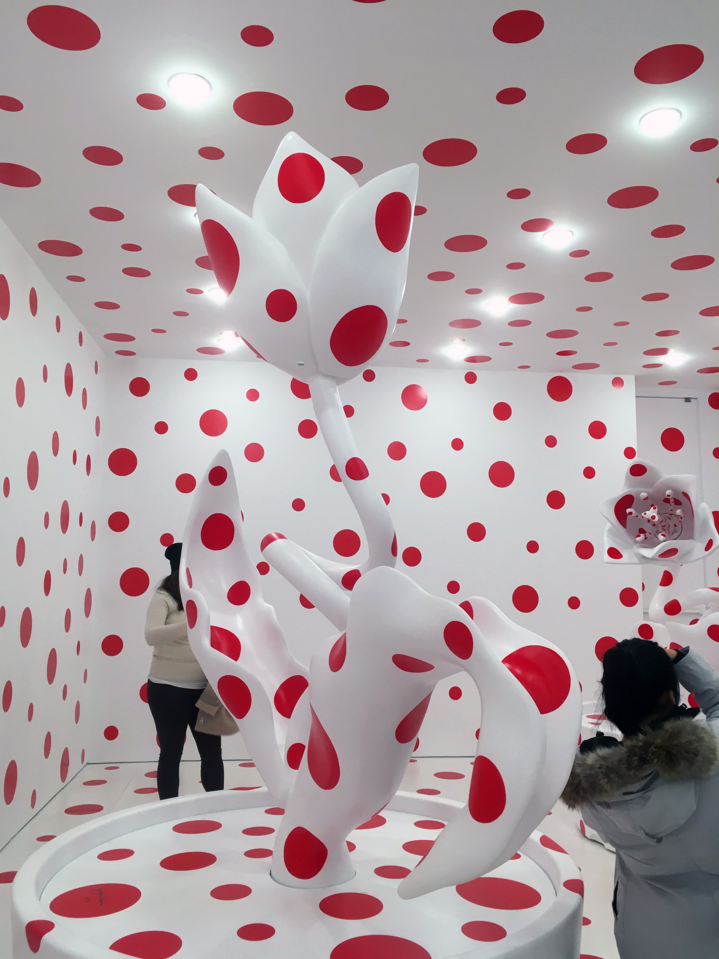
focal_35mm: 29
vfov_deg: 61.7
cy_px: 480
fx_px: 803
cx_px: 360
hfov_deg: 48.2
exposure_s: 1/40
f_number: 2.2
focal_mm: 4.15
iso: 25
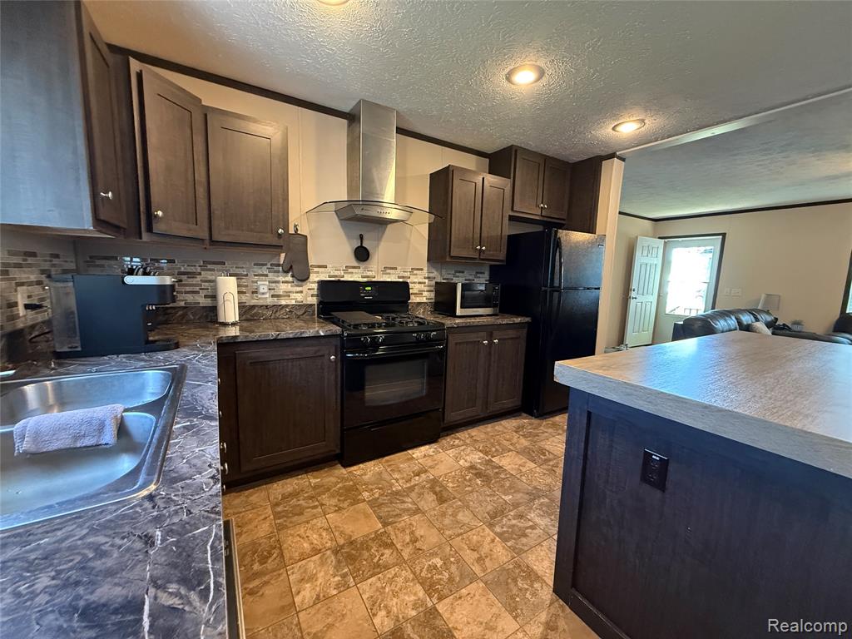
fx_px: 345
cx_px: 426
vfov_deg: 85.7
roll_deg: -0.8
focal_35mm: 14
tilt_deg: -7.6
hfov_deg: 102.1
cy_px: 320
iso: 640
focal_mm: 2.22
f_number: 2.2
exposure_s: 1/60
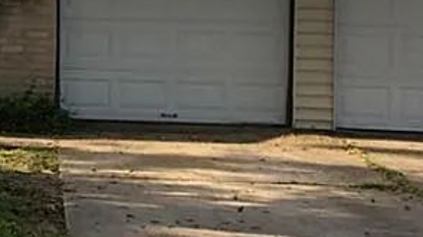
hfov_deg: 18.4
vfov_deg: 10.9
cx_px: -98
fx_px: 1233
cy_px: 27
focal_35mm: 110
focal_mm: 4.15
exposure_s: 1/416
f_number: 2.2
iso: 32
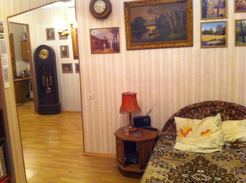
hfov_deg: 52.7
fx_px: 248
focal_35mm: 35
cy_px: 92
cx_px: 123
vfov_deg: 40.6
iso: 400
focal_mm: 3.85
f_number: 2.8
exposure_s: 1/15
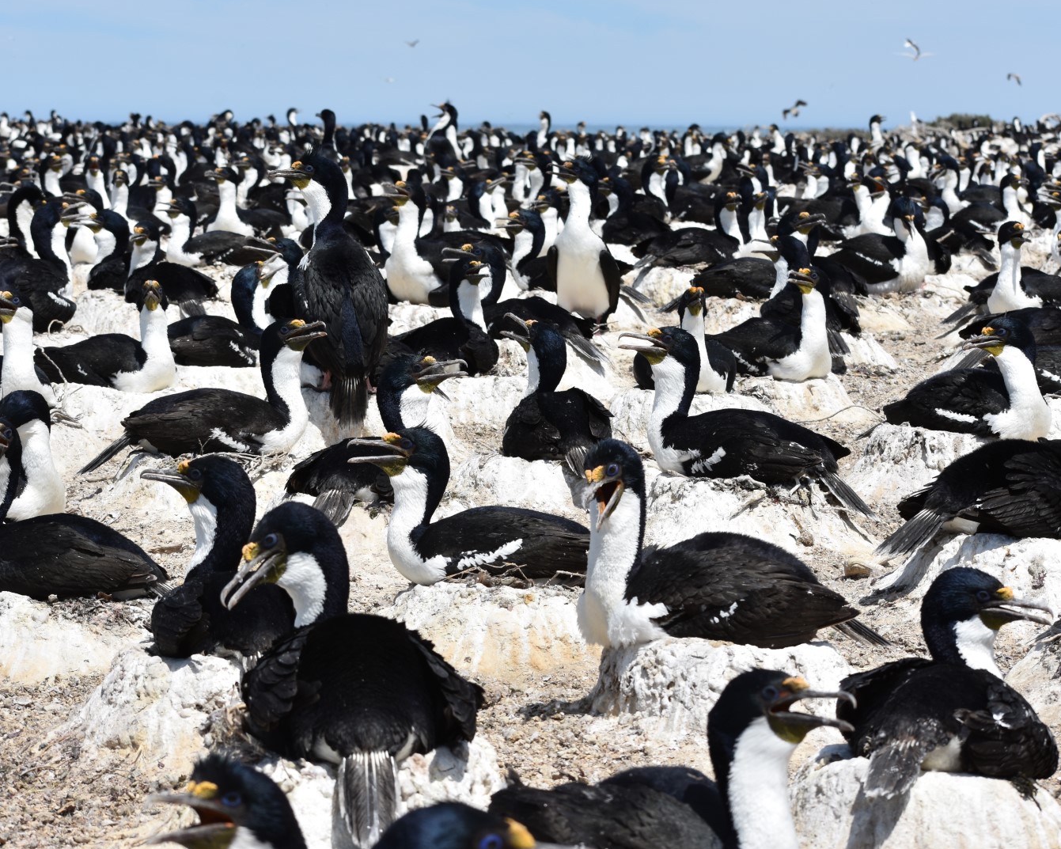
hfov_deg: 16.2
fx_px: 3737
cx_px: 464
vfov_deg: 13.0
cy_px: 425
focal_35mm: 119
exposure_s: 1/320
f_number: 9
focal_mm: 70
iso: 100
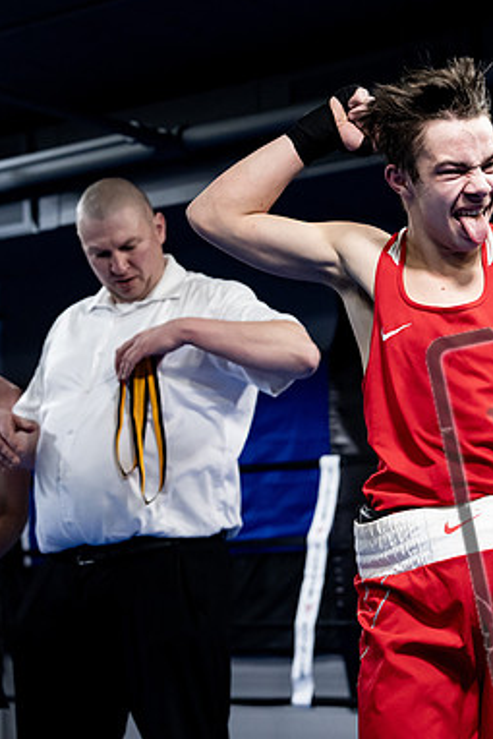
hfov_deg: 17.1
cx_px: 431
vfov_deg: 25.7
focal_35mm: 79
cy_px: 370
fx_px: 1621
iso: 6400
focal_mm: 52
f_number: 2.8
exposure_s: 1/1000
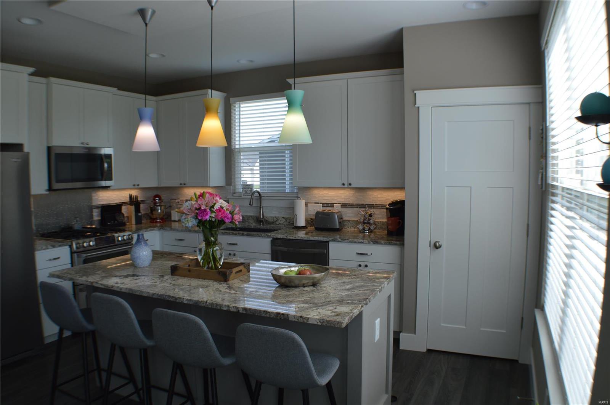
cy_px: 202
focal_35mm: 33
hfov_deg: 57.3
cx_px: 305
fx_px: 559
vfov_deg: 39.9
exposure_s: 1/125
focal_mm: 22
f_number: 5.6
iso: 180
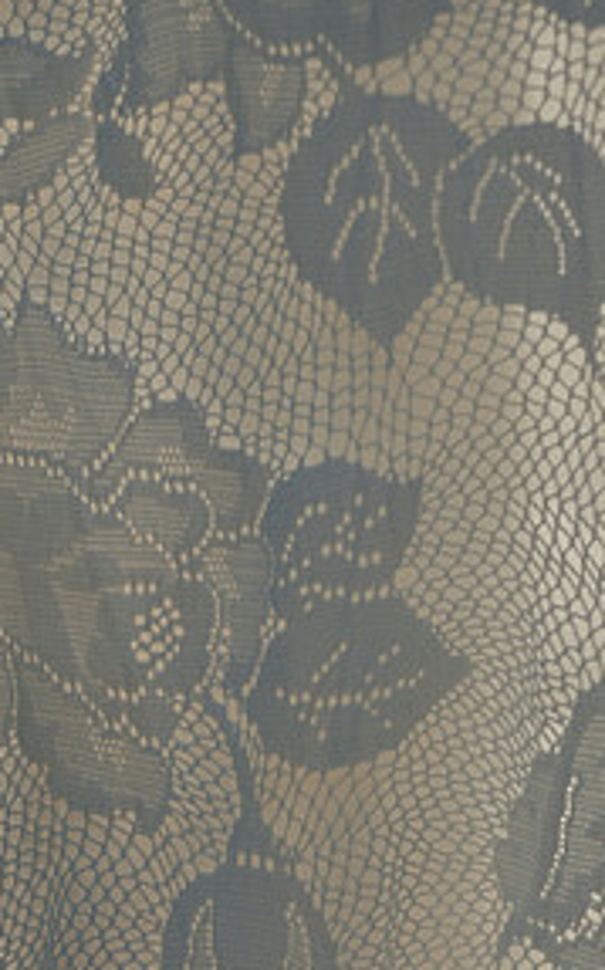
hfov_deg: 7.6
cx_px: 267
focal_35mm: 173
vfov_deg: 12.1
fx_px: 4571
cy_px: 553
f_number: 3.6
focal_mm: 56
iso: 200
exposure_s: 1/2700
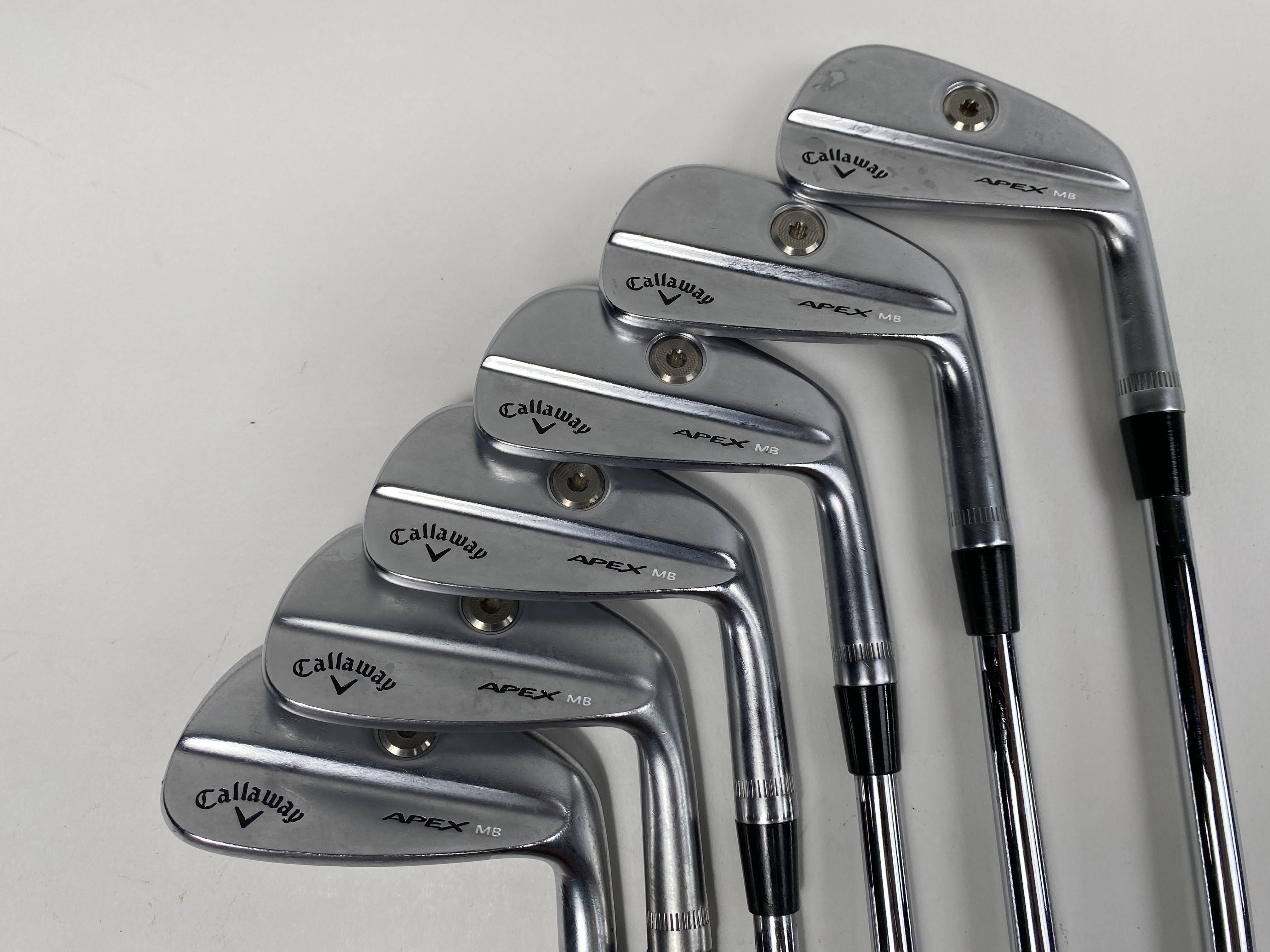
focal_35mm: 26
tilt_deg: -79.6
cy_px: 476
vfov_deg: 53.1
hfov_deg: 67.3
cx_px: 635
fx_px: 954
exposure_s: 1/362
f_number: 1.8
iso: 32
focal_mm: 4.25
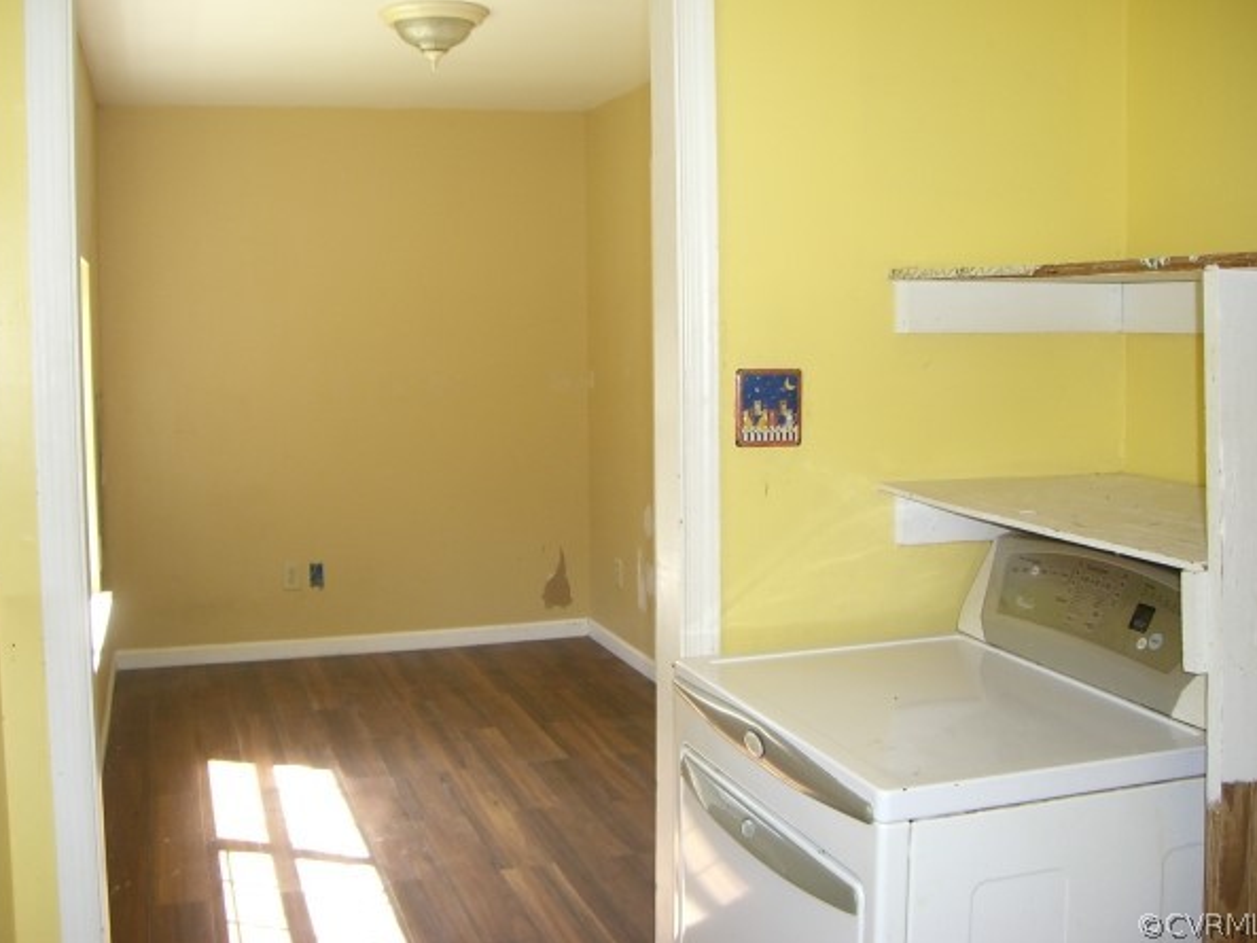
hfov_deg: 45.8
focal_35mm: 41
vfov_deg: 35.1
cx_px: 613
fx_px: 1489
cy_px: 439
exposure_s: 1/80
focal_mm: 6.2
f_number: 2.7
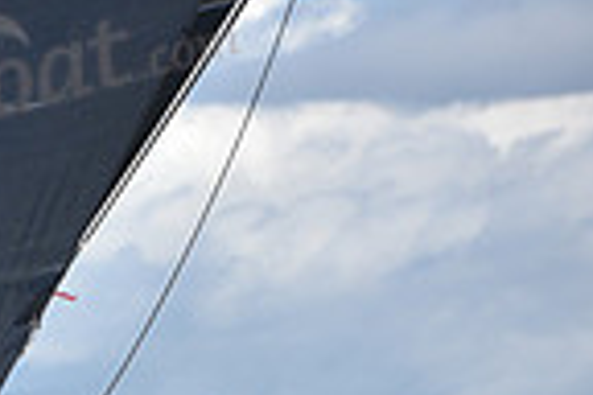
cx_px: -552
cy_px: 751
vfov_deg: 1.7
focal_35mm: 804
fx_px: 13243
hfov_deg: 2.6
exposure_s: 1/1000
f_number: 7.1
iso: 250
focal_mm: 200
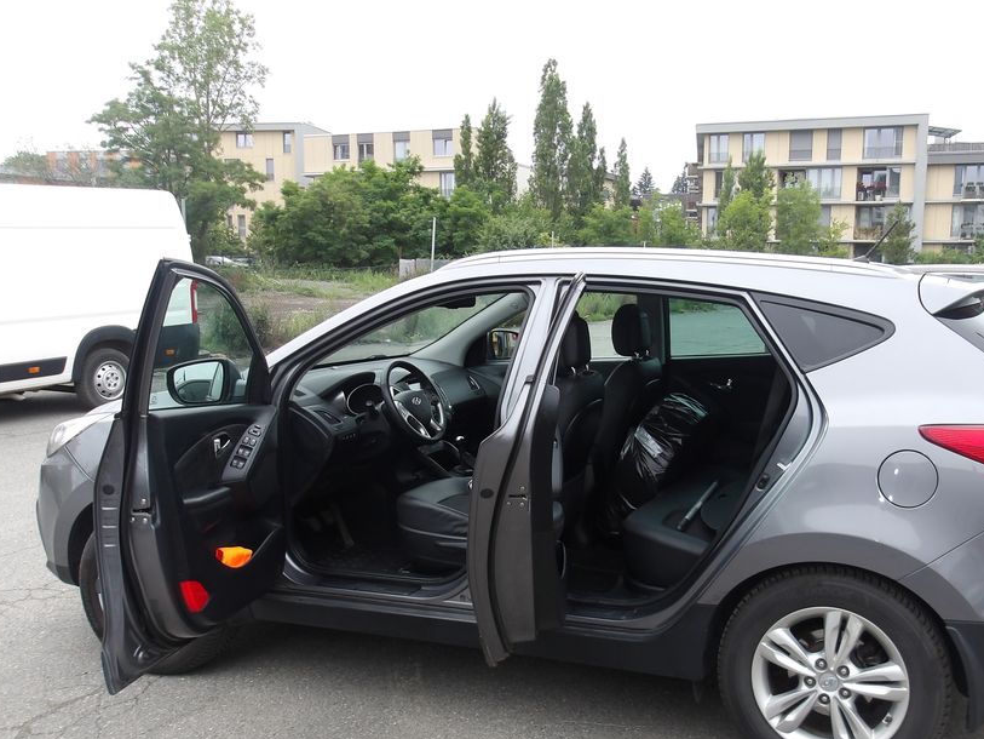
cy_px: 424
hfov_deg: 53.6
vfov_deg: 41.7
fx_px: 967
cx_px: 585
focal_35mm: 34
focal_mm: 4.9
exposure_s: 1/180
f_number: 3
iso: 100
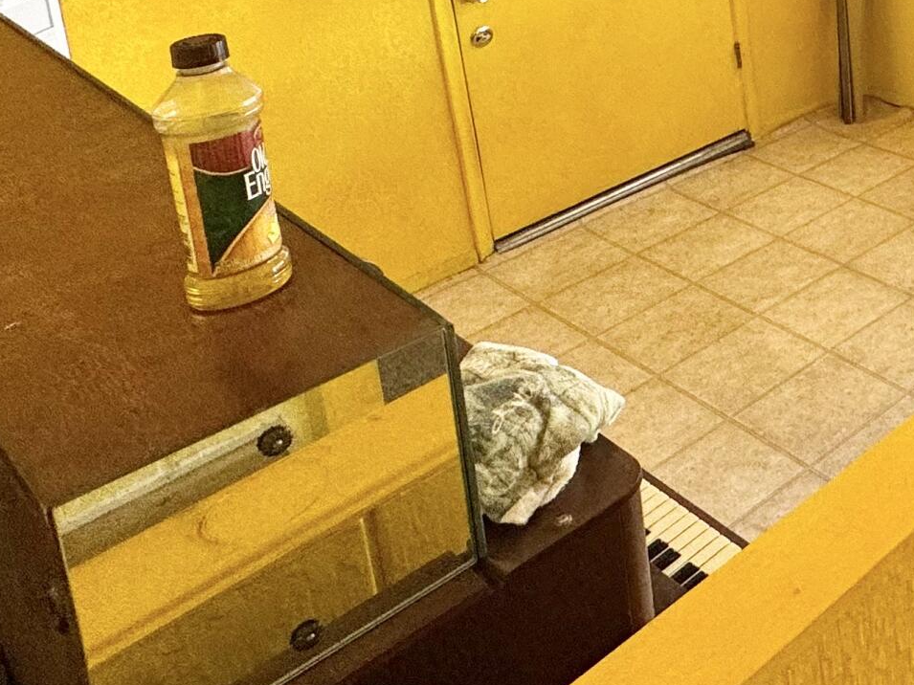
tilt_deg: -12.1
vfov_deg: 28.2
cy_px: -162
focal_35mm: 44
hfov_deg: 32.1
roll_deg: +1.7
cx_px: 1198
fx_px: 1162
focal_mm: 2.22
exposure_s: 1/120
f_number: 2.2
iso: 80
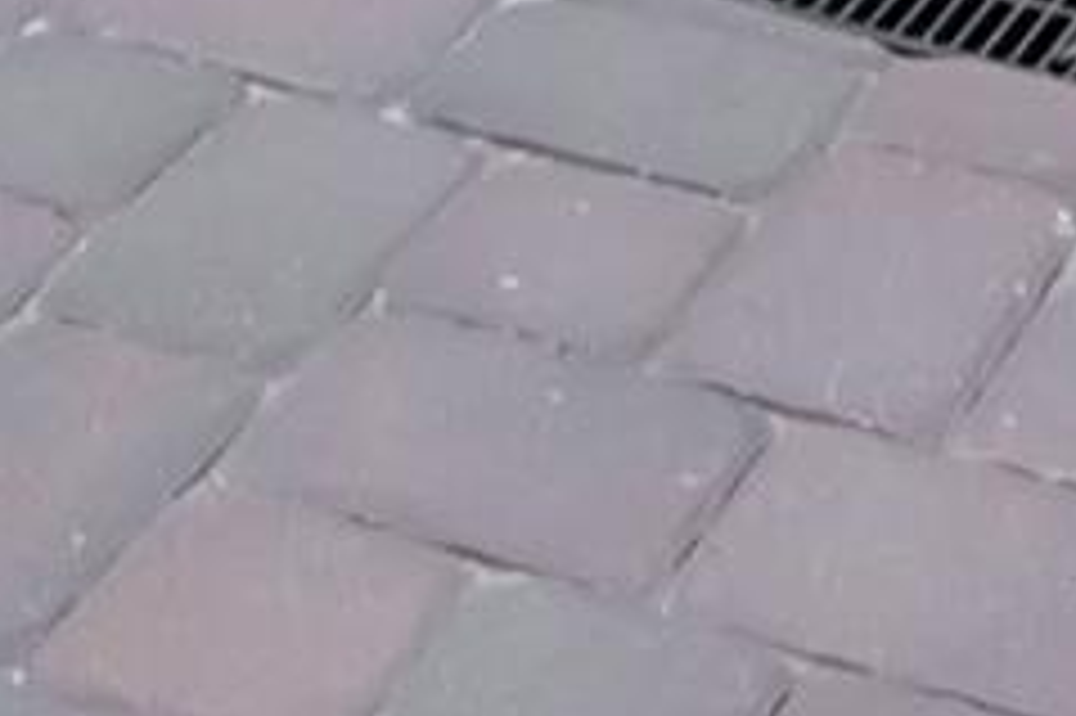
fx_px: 3296
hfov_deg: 18.5
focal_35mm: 110
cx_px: 626
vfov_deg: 10.0
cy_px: -1274
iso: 800
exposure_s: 1/100
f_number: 13
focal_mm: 11
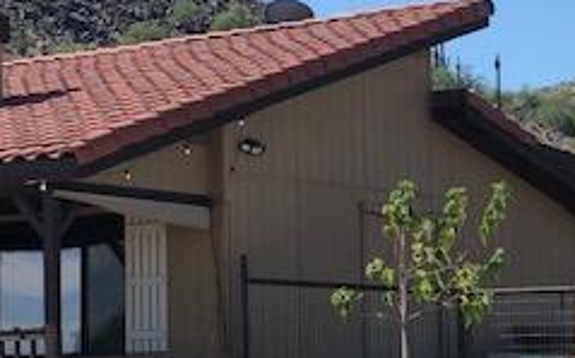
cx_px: -58
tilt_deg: +8.3
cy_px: 113
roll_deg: -0.5
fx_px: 2537
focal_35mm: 162
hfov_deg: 12.7
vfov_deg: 8.1
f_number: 2.8
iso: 20
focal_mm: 6.6
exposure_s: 1/521
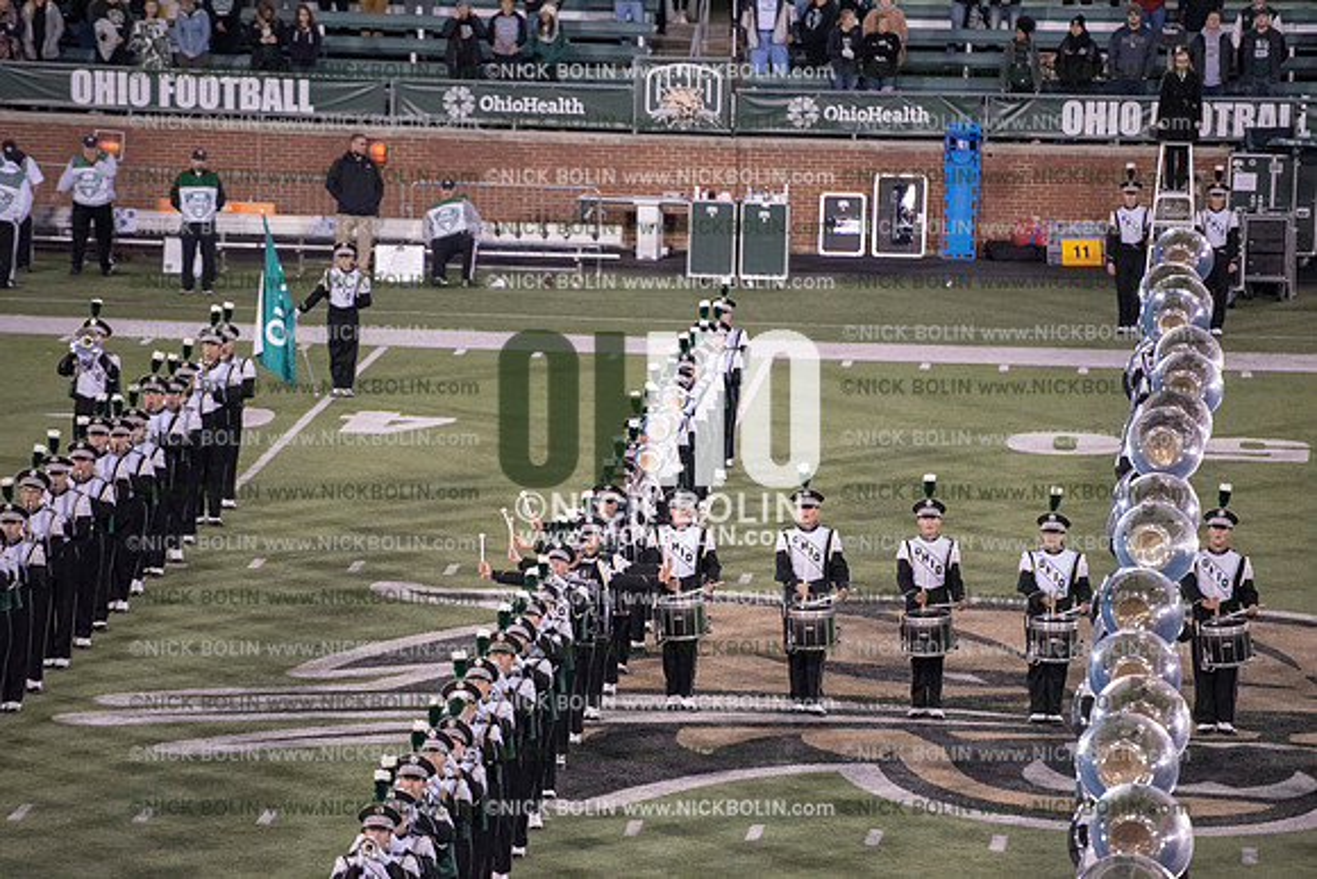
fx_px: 7318
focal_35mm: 200
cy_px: 440
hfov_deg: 10.3
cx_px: 658
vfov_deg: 6.9
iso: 5000
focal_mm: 200
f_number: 3.2
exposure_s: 1/1250
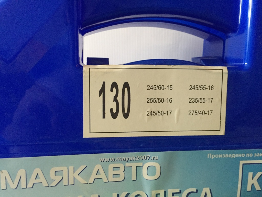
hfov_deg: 61.7
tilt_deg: -3.7
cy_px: 98
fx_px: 219
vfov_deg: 48.2
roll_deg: -1.5
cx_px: 131
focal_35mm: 29
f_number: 2.2
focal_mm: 4.15
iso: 250
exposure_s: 1/25
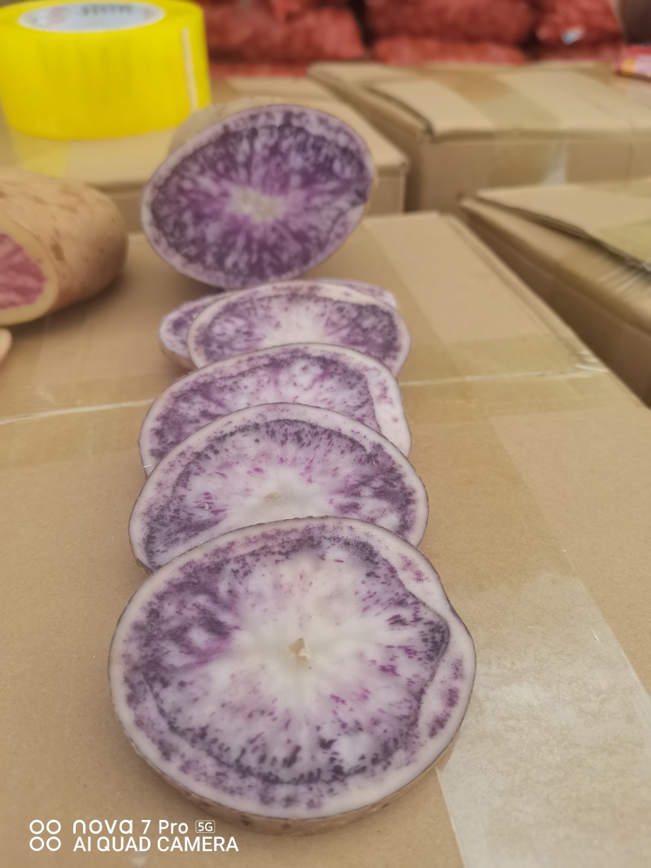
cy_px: 434
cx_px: 326
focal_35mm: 26
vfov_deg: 67.3
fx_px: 652
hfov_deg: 53.1
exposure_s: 1/436
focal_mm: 5.58
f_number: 1.8
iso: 50
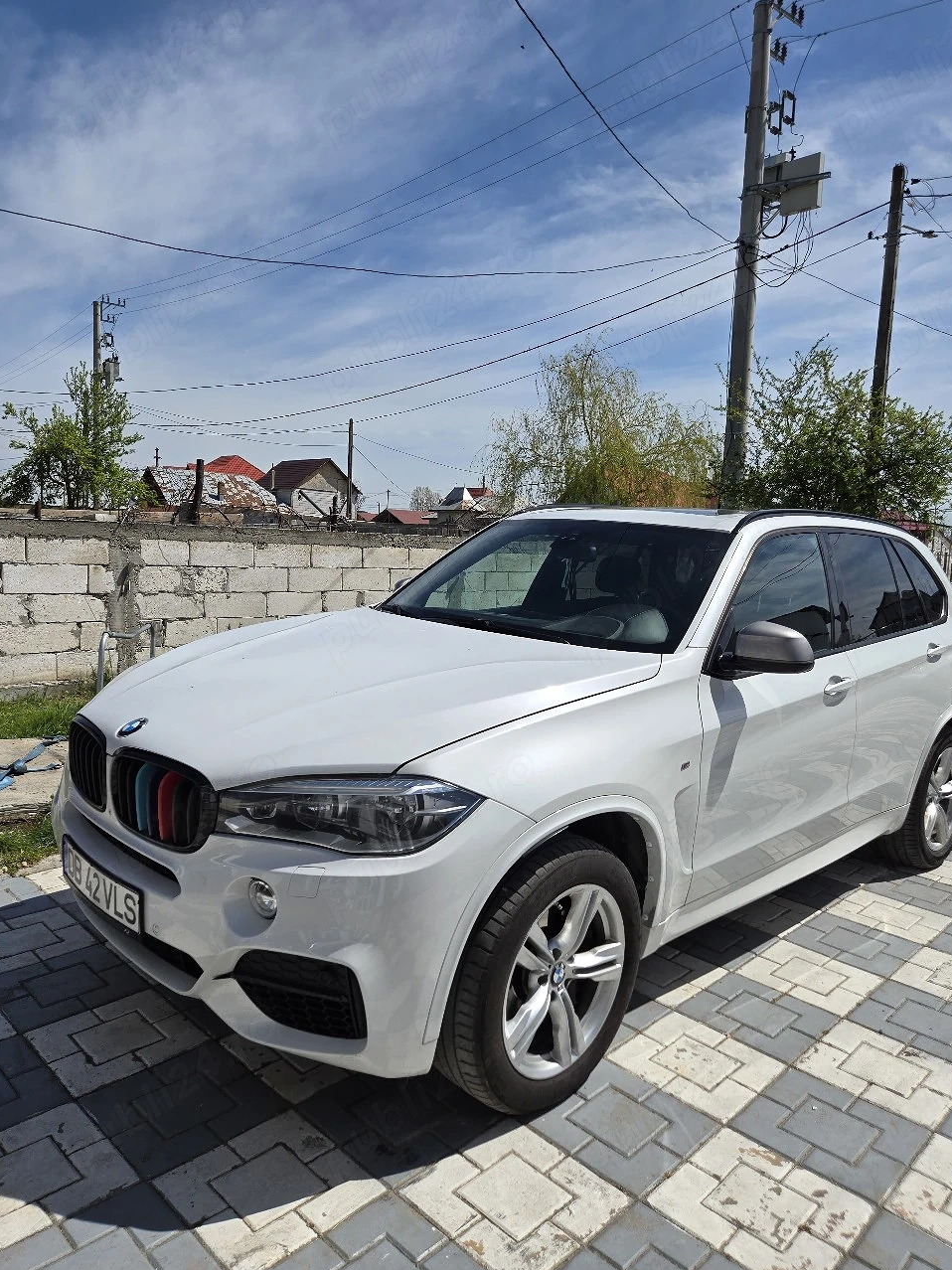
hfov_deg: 56.8
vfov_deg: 71.6
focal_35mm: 24
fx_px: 880
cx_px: 493
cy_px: 615
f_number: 1.8
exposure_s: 1/5000
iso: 25
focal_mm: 5.4
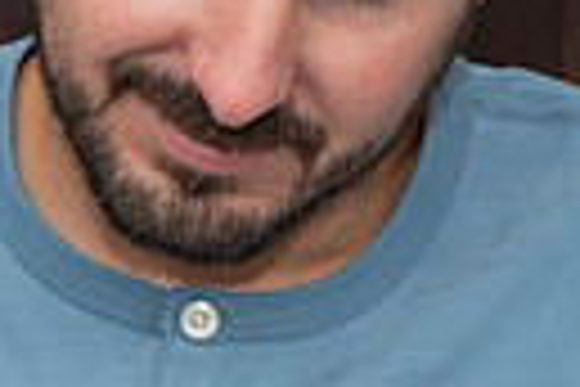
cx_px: -540
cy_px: 840
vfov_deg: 3.9
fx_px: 5671
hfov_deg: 5.7
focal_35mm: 352
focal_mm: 75
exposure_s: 1/320
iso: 800
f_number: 14
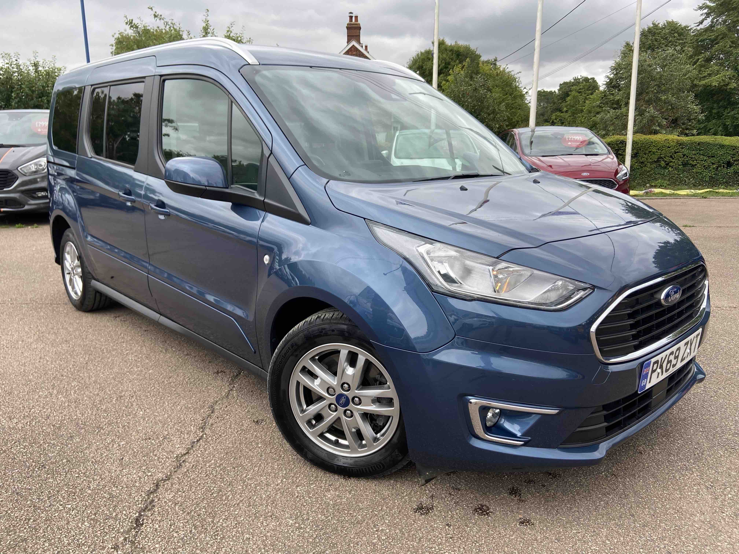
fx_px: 555
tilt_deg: -11.9
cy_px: 277
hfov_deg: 67.3
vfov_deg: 53.1
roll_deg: +0.1
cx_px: 370
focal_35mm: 26
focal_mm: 4.25
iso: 32
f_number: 1.8
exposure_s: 1/351
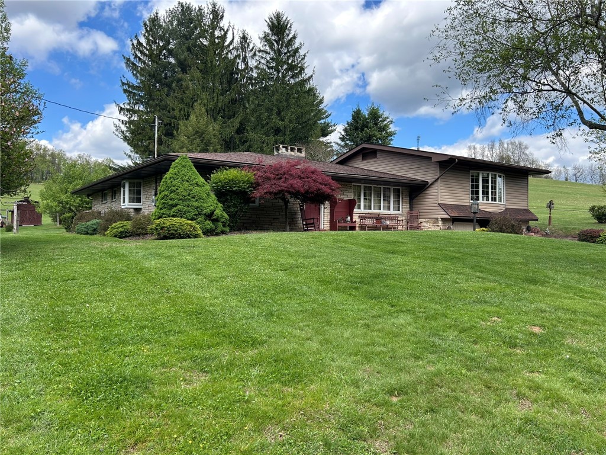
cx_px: 303
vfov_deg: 53.1
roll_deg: +0.1
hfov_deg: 67.3
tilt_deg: +0.8
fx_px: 455
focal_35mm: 26
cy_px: 228
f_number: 1.5
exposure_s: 1/1488
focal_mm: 5.7
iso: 50
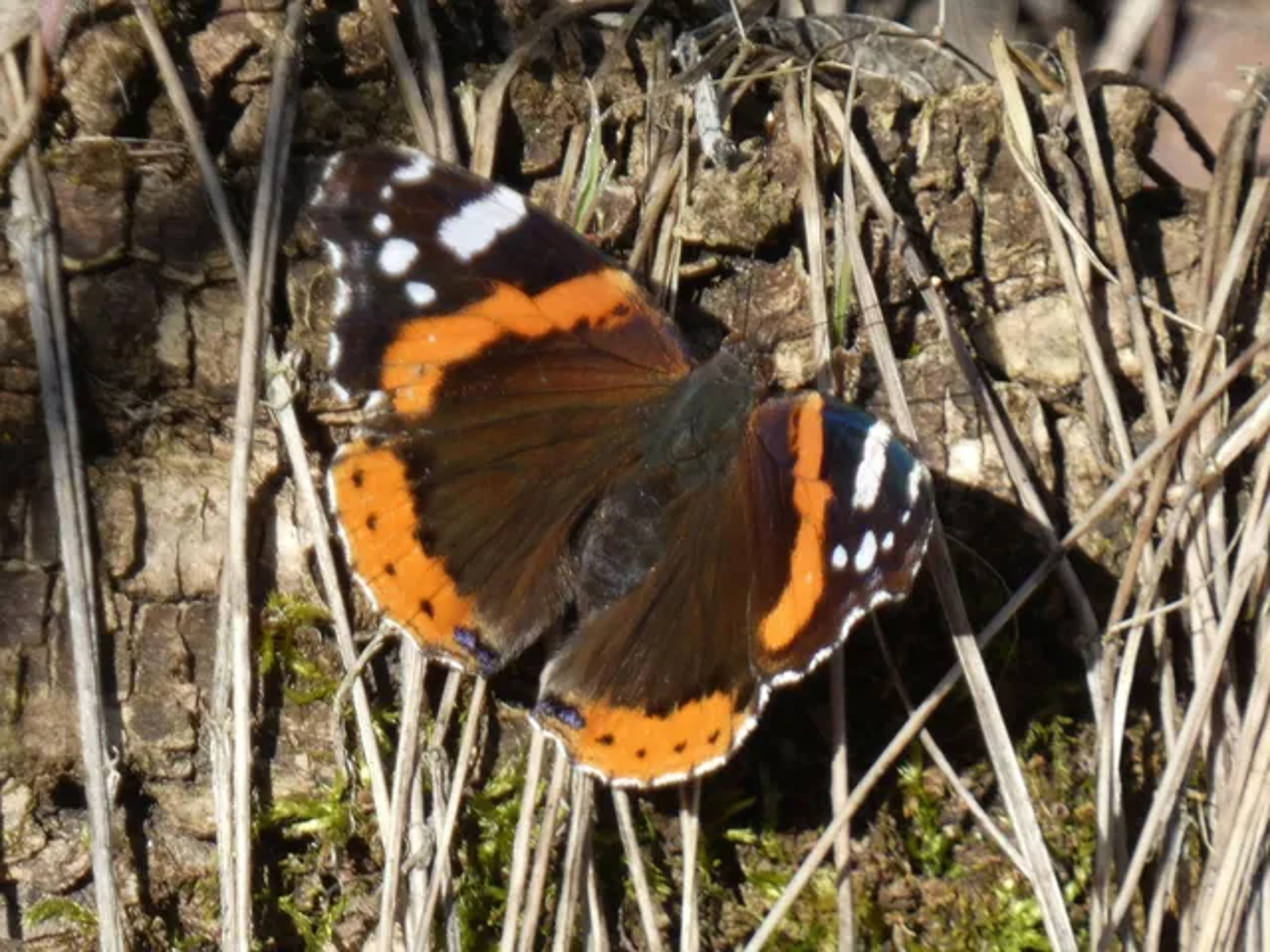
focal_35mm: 700
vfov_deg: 2.1
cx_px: 635
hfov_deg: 2.8
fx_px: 25682
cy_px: 476
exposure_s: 1/100
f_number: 5.6
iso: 80
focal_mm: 125.5
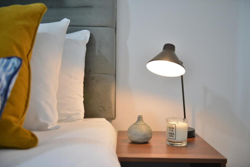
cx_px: 125
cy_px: 84
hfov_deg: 50.7
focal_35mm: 38
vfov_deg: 35.1
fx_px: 264
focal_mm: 38
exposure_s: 1/125
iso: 640
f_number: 2.8
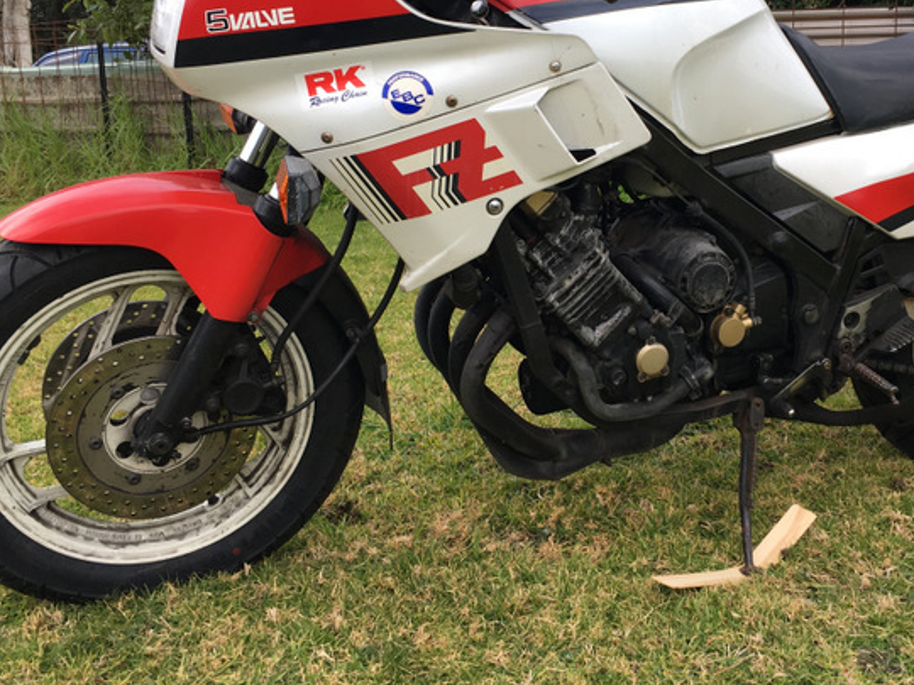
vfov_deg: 33.4
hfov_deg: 43.6
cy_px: 240
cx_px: 560
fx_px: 1135
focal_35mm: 43
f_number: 2.2
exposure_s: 1/113
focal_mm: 4.15
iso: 25
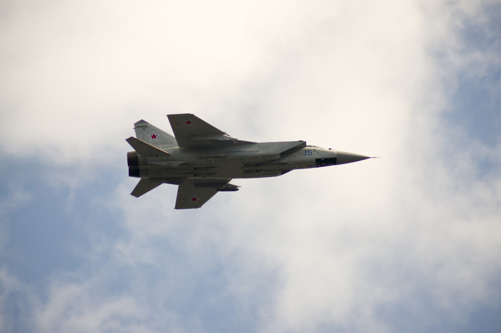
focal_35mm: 450
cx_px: 250
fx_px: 6260
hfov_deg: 4.6
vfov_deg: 3.1
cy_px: 166
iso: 200
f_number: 7.1
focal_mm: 300
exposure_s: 1/1250
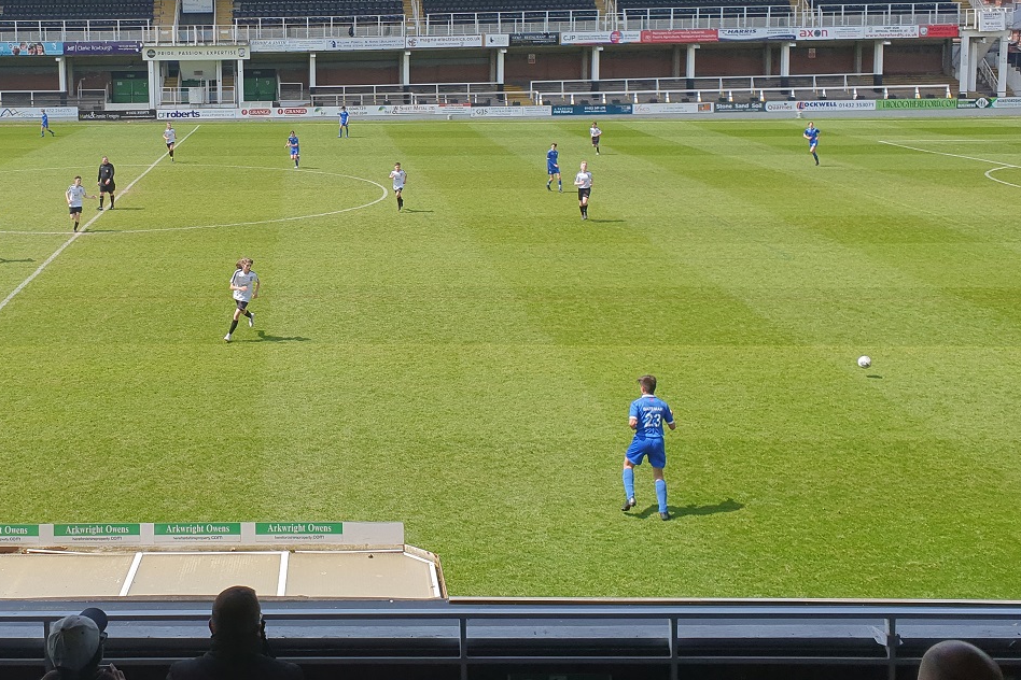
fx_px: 1305
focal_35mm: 46
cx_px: 310
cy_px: 143
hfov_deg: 42.0
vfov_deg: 28.7
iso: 50
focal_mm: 4.32
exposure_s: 1/1543
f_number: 2.4
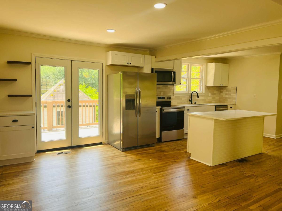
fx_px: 212
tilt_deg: -5.2
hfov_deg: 67.3
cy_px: 106
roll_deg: -0.8
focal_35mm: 26
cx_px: 141
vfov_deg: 53.1
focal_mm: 5.1
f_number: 1.6
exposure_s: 1/135
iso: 40
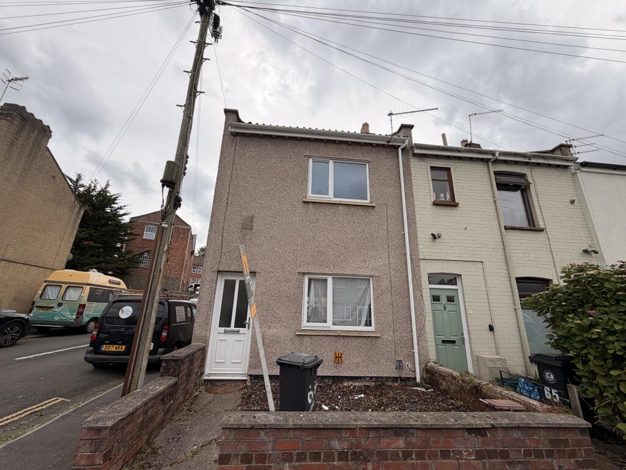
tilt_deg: +16.5
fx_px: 253
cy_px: 235
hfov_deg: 102.1
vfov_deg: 85.7
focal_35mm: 14
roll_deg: -2.7
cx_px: 313
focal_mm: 2.22
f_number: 2.2
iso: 20
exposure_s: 1/901
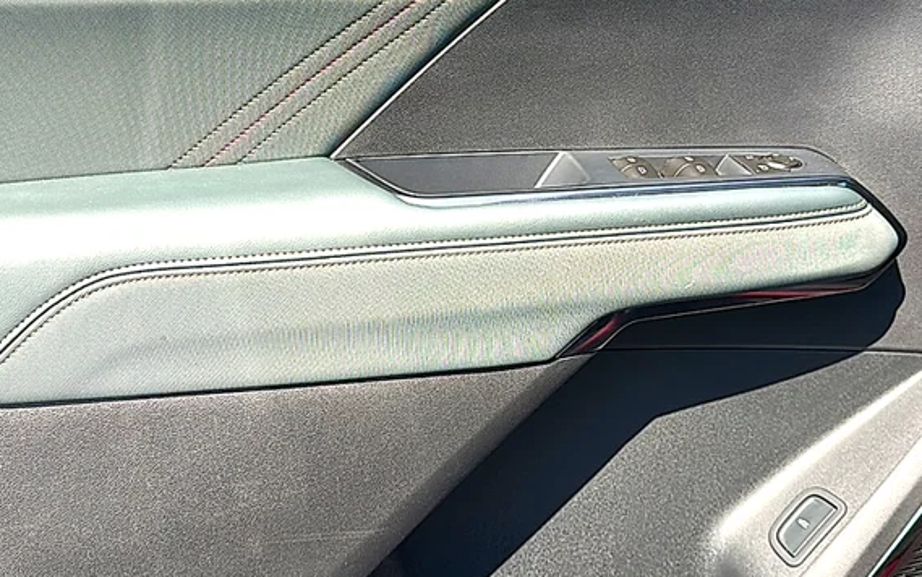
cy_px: 228
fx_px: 1081
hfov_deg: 46.1
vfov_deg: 29.8
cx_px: 506
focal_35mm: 43
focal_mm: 6.86
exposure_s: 1/912
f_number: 1.78
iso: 80
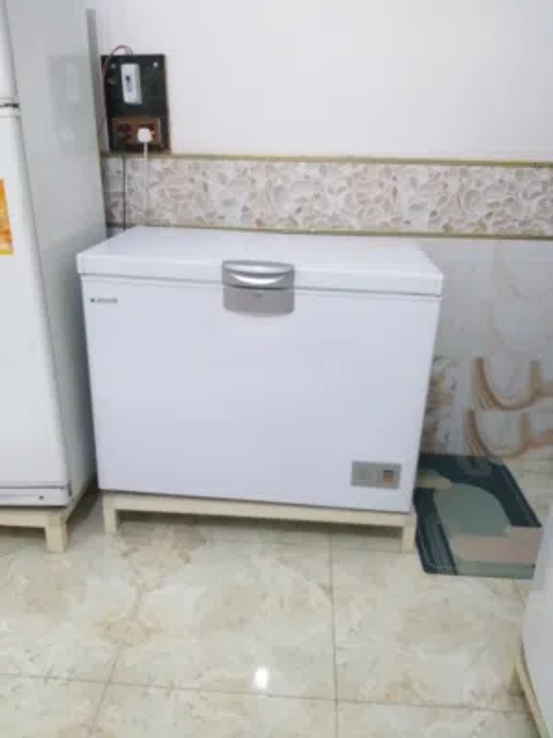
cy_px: 369
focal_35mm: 26
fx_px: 554
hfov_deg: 53.1
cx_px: 276
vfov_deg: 67.3
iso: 400
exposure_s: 1/25
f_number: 1.7
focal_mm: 3.93
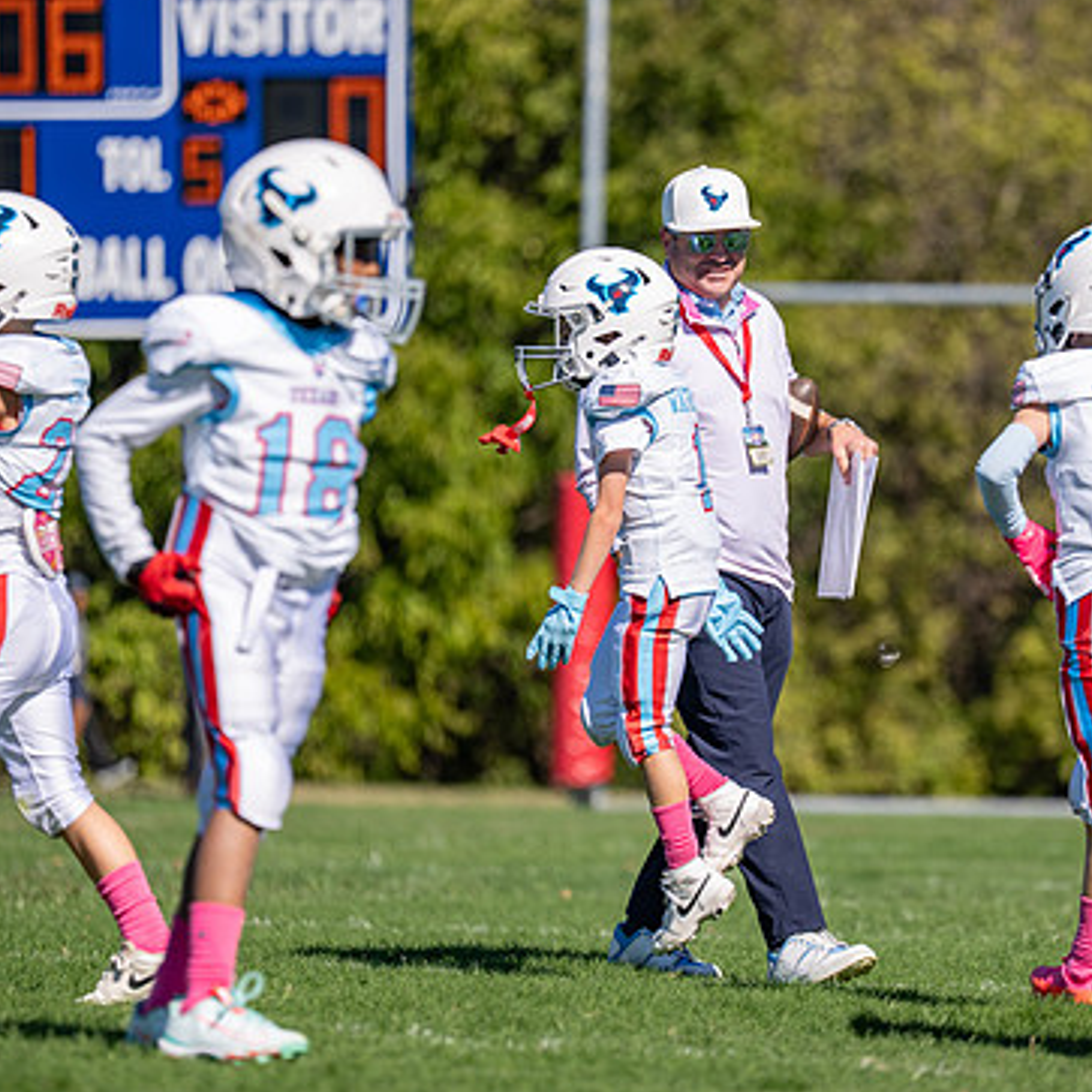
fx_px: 10350
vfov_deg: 6.0
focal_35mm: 290
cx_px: 778
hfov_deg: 6.0
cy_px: 495
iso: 100
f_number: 2.8
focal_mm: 180
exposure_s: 1/2500
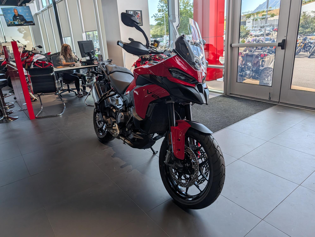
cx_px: 158
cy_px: 118
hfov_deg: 71.5
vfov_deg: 56.9
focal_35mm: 24
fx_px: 219
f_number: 1.68
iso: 67
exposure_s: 1/2320
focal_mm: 6.9
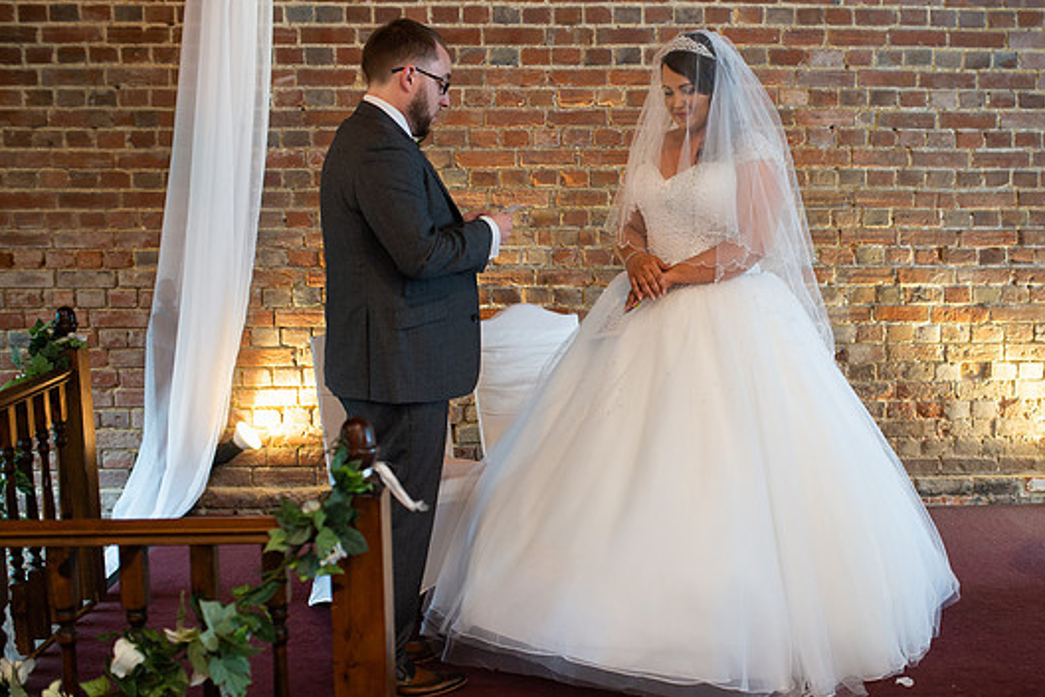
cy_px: 349
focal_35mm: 48
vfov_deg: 28.1
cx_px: 671
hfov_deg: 40.7
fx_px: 1393
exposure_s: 1/100
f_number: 2.5
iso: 640
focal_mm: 35
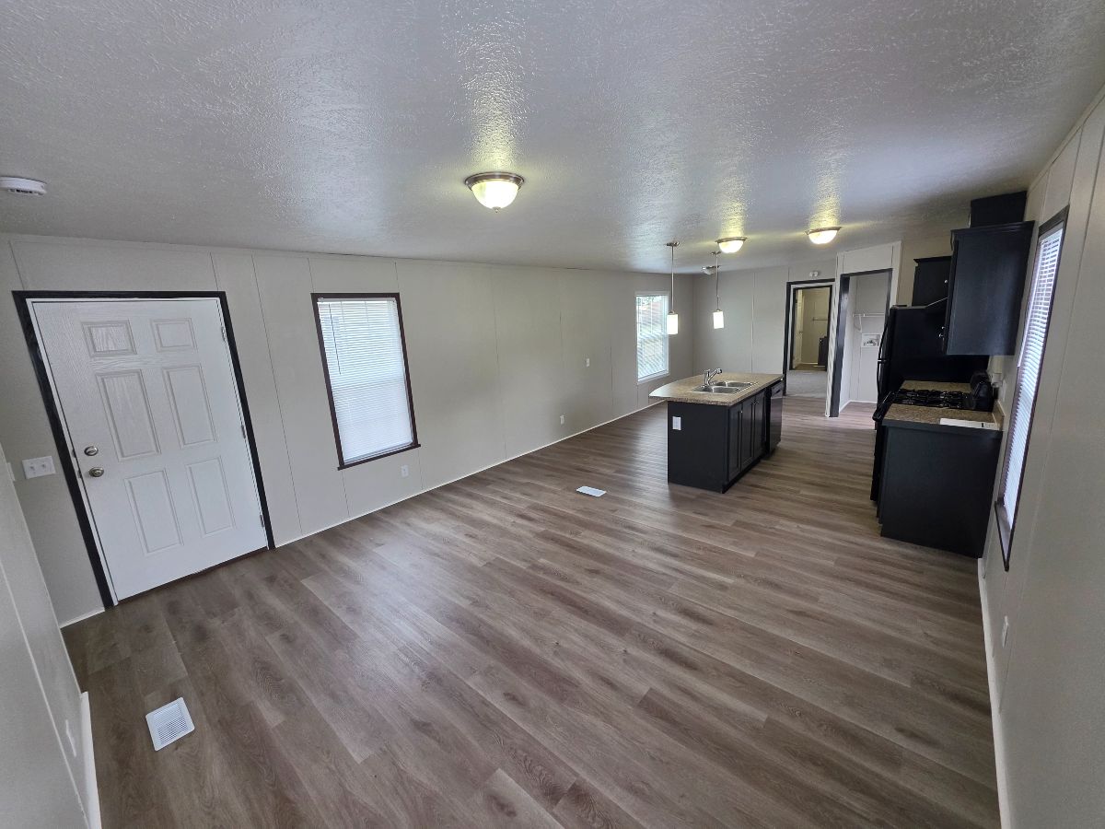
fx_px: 415
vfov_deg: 89.9
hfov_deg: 106.2
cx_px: 552
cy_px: 414
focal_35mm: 13
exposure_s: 1/120
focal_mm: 2.2
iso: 100
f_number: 1.9
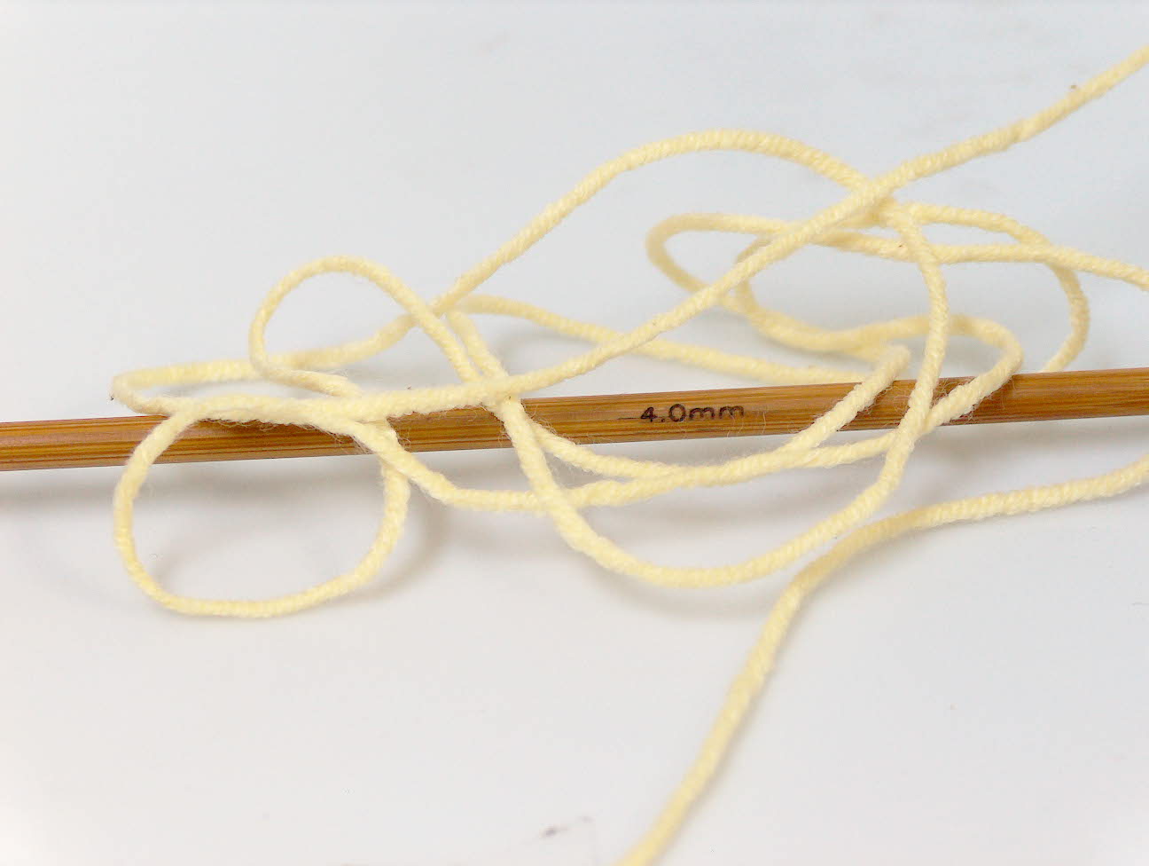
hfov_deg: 19.8
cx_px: 574
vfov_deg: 15.0
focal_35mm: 99
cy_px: 433
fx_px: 3291
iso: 200
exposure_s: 1/32.9
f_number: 2.9
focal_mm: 20.29
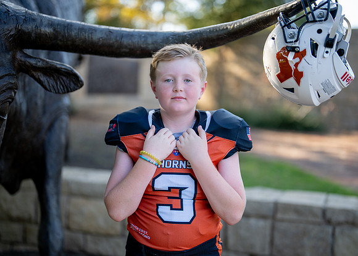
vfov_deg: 26.6
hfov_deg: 36.7
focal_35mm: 53
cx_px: 190
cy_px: 128
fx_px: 540
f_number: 1.2
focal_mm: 50
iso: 200
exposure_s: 1/2000
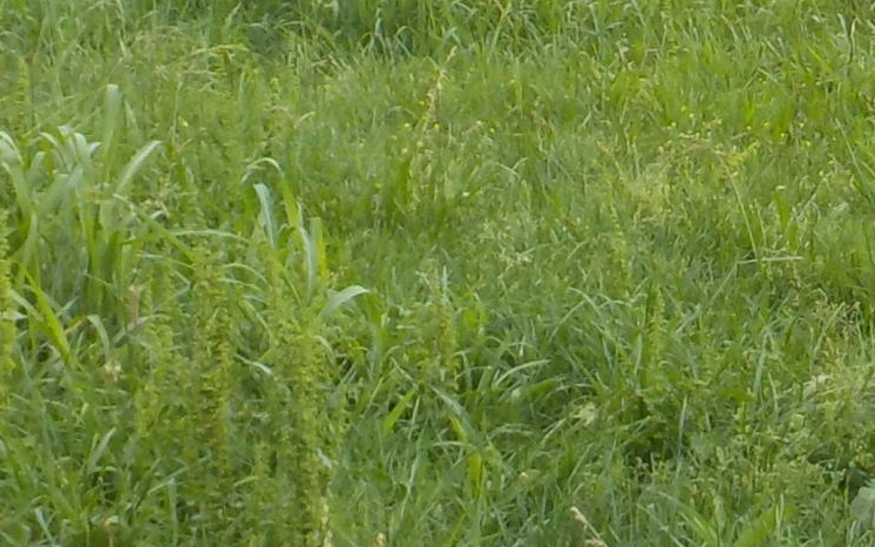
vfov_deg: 8.0
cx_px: 1122
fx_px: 3863
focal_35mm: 162
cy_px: -232
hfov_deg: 12.5
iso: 125
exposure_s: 1/500
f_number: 3.7
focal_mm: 5.2
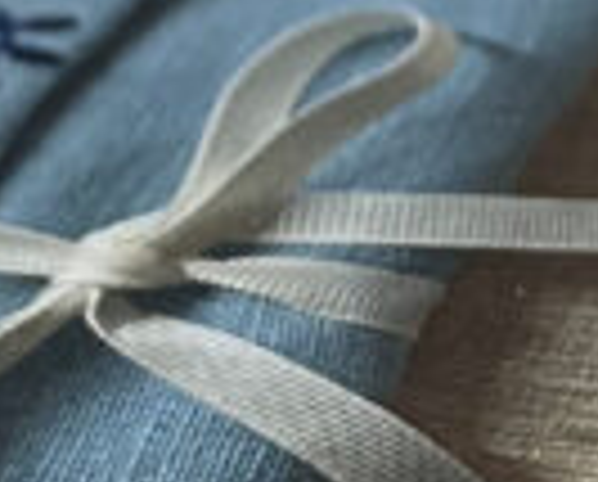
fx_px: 3725
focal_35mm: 210
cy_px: 356
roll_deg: +0.6
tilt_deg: -24.8
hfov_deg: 9.2
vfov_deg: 7.4
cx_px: 310
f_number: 1.8
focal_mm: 3.99
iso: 64
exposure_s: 1/100
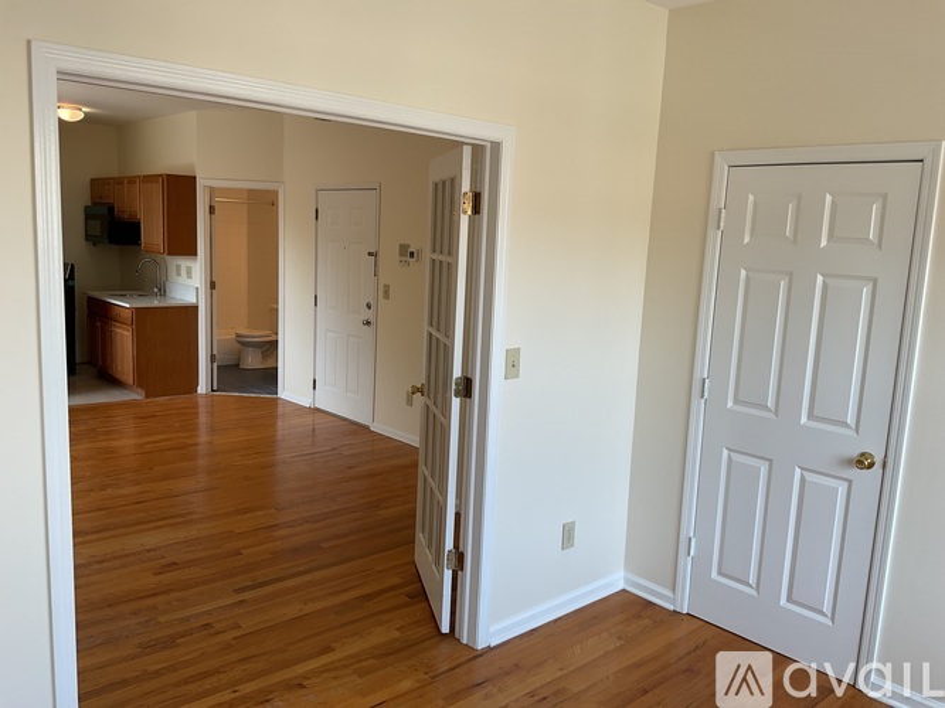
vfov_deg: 48.2
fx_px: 792
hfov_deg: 61.7
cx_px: 472
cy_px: 354
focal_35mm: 29
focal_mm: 3
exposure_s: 1/120
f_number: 1.8
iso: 32
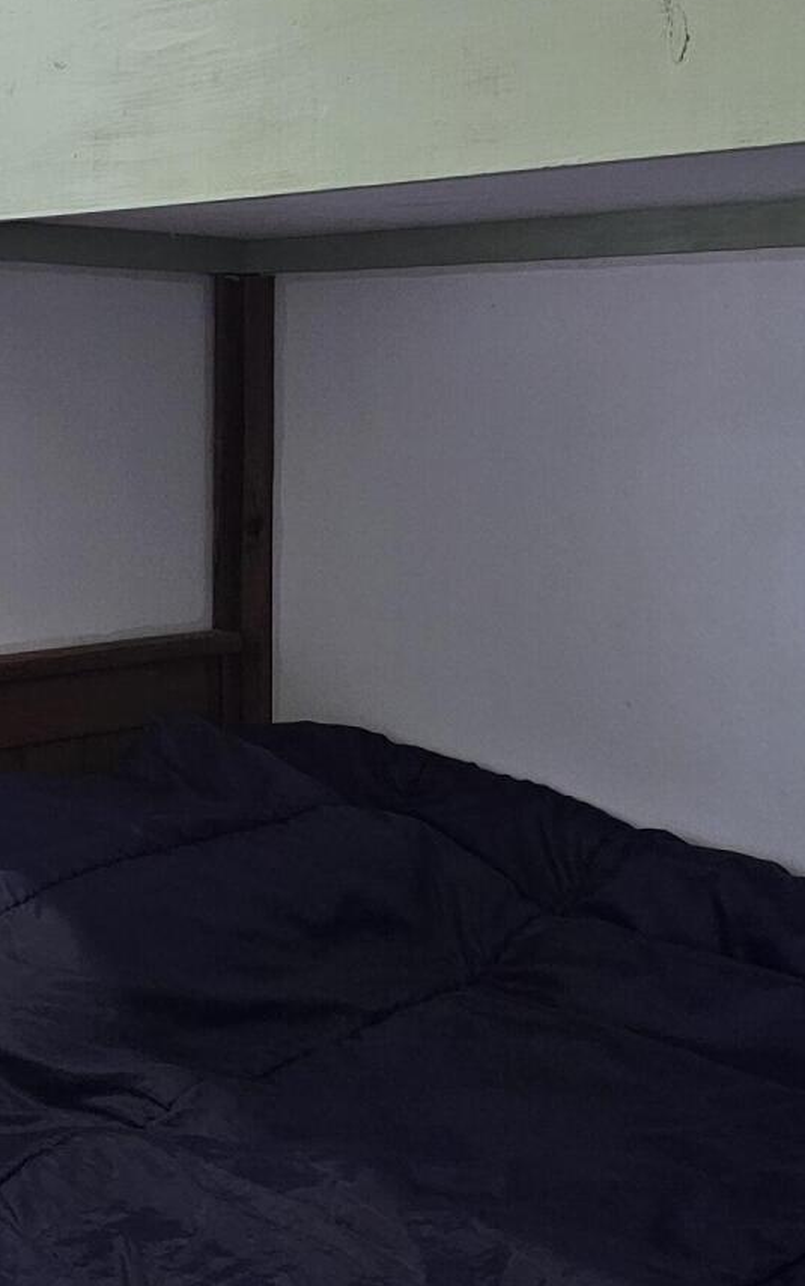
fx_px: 1999
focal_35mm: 57
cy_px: 423
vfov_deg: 35.3
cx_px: 140
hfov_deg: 22.4
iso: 640
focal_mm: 6.3
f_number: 1.7
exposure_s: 1/24
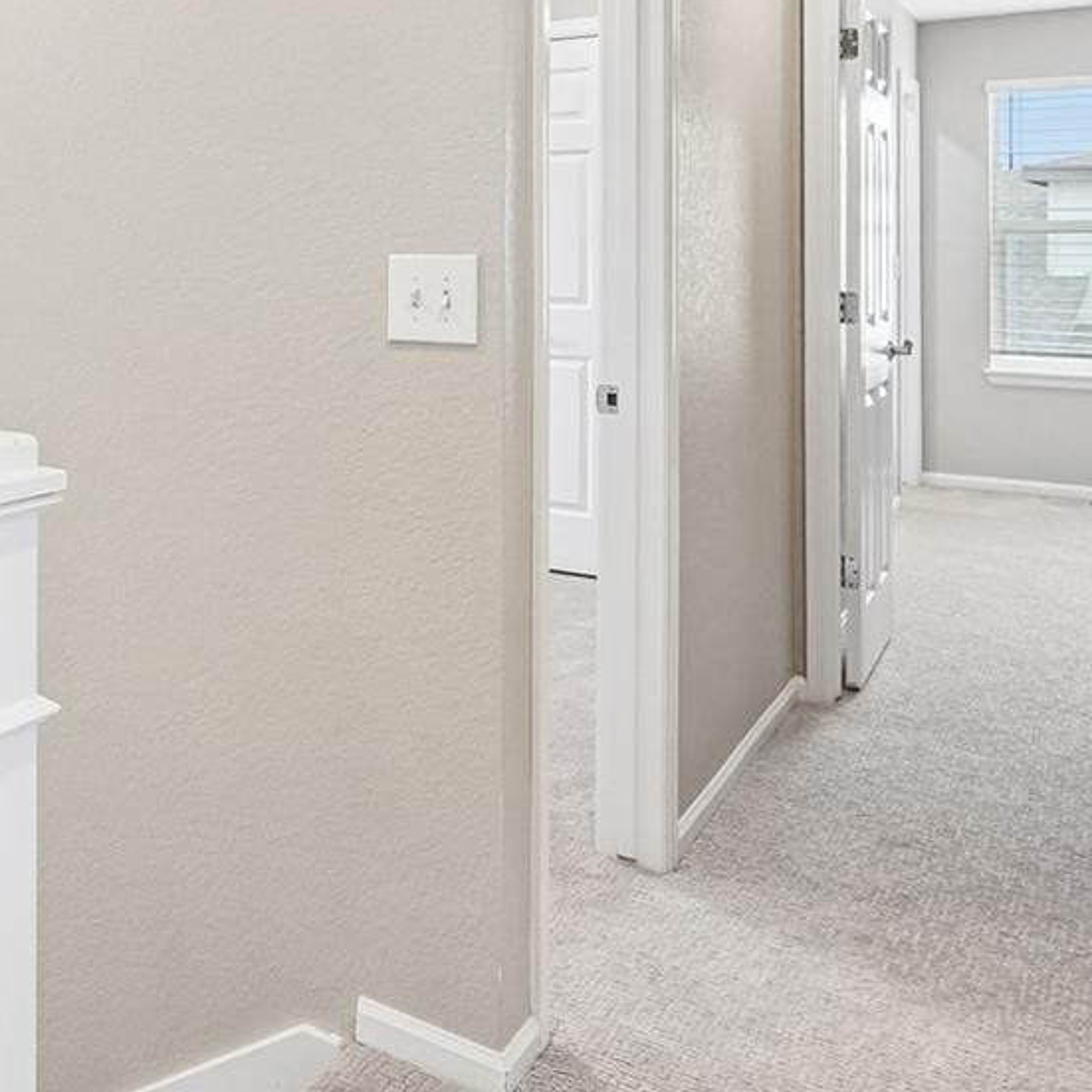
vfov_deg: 43.2
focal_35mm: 37
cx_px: -113
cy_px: 246
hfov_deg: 37.5
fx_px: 1321
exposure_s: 1/30
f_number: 8
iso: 800
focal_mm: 10
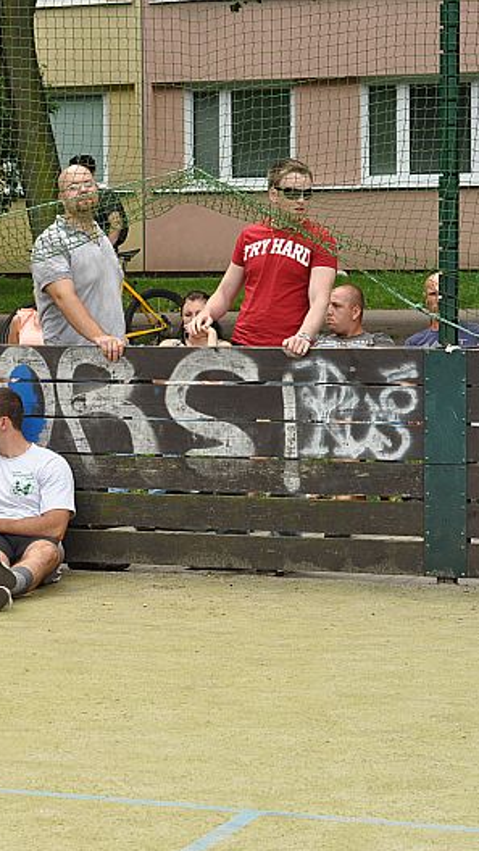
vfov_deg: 18.0
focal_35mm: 119
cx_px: -26
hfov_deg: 10.1
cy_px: 427
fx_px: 2683
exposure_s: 1/400
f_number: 6.3
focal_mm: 50
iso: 400
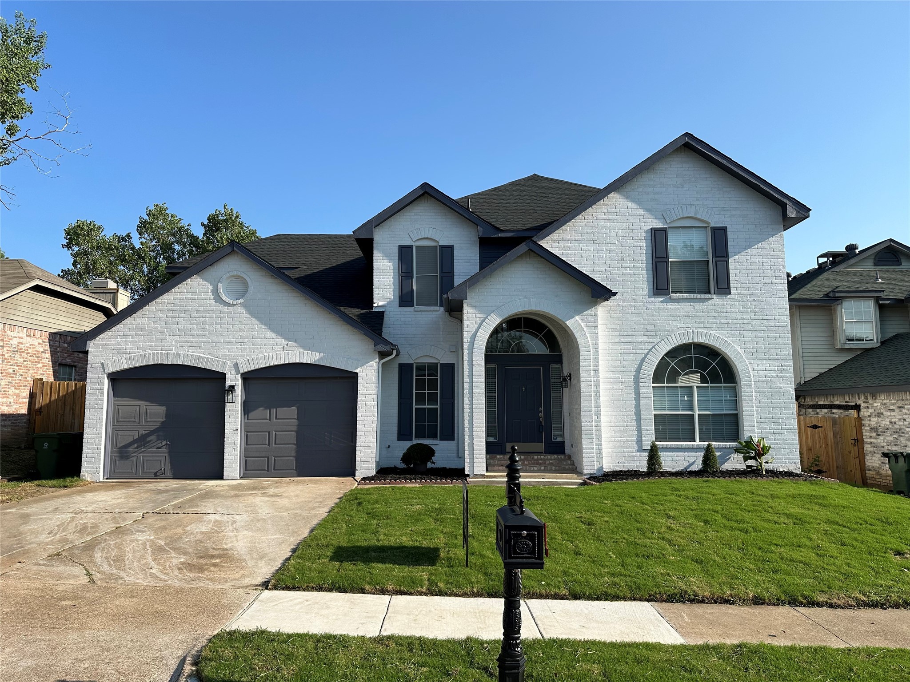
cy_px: 341
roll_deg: +0.0
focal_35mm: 24
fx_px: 631
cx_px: 455
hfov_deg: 71.6
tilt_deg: +5.9
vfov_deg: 56.8
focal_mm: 6.86
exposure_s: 1/3861
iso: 80
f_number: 1.78
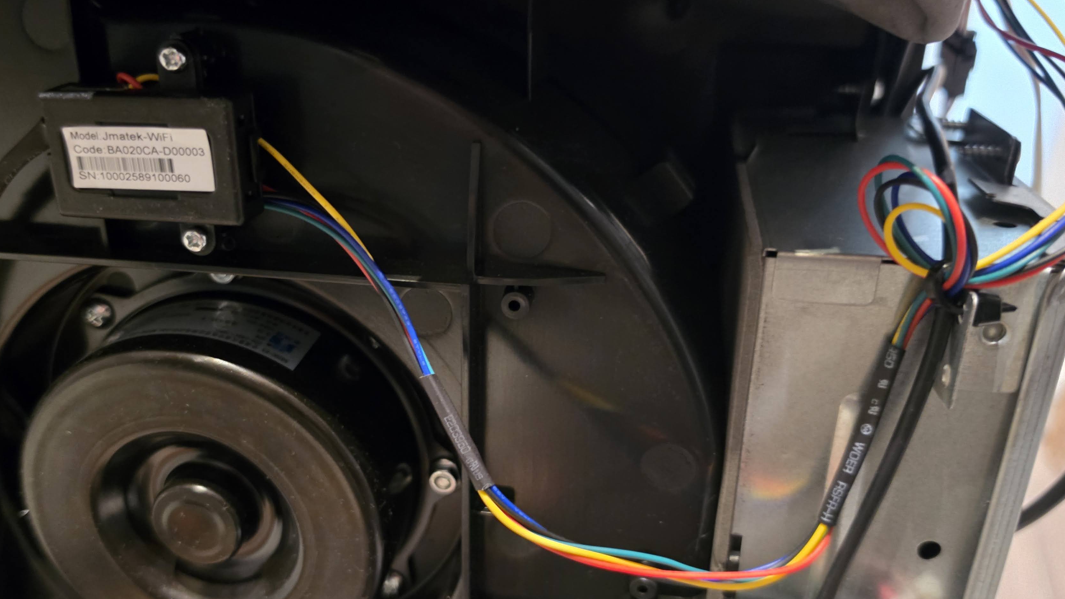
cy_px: 354
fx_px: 847
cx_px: 441
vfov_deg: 38.8
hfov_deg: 63.9
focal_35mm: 30
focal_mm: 6.5
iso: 2500
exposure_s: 1/16.7
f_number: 1.4
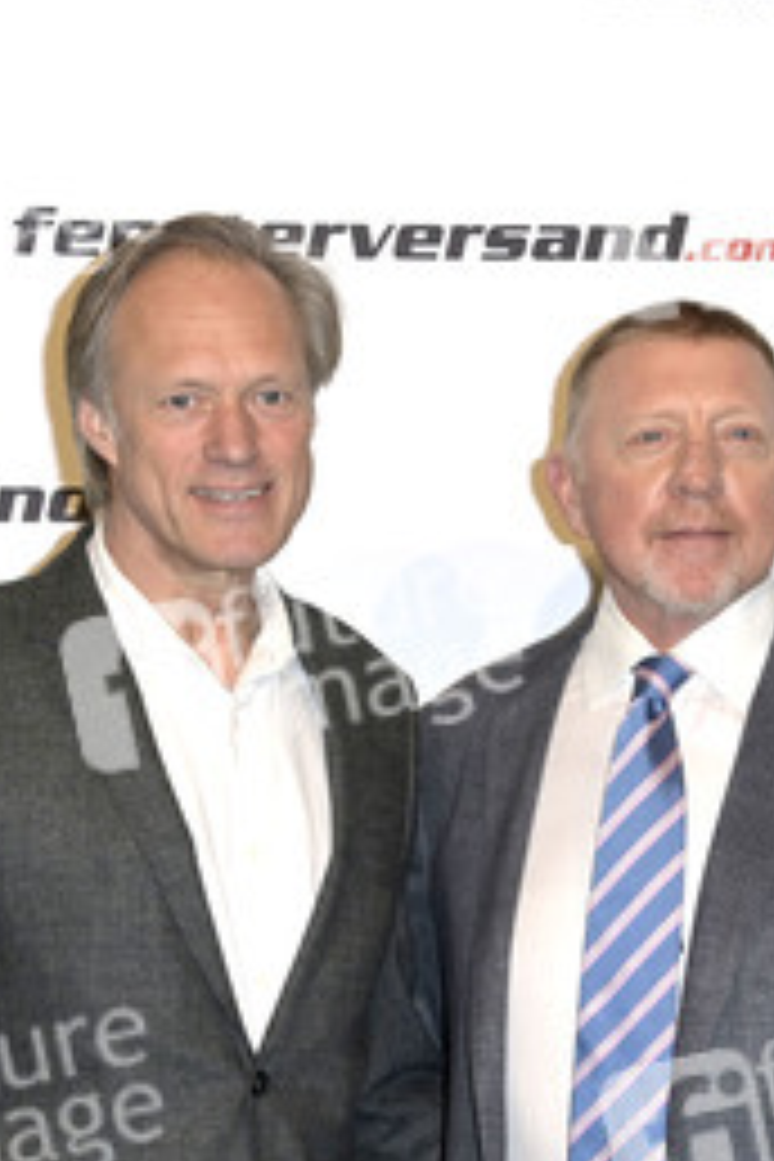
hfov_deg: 14.2
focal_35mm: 96
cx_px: 423
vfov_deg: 21.0
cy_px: 891
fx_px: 3096
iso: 640
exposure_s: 1/250
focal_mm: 62
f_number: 5.6
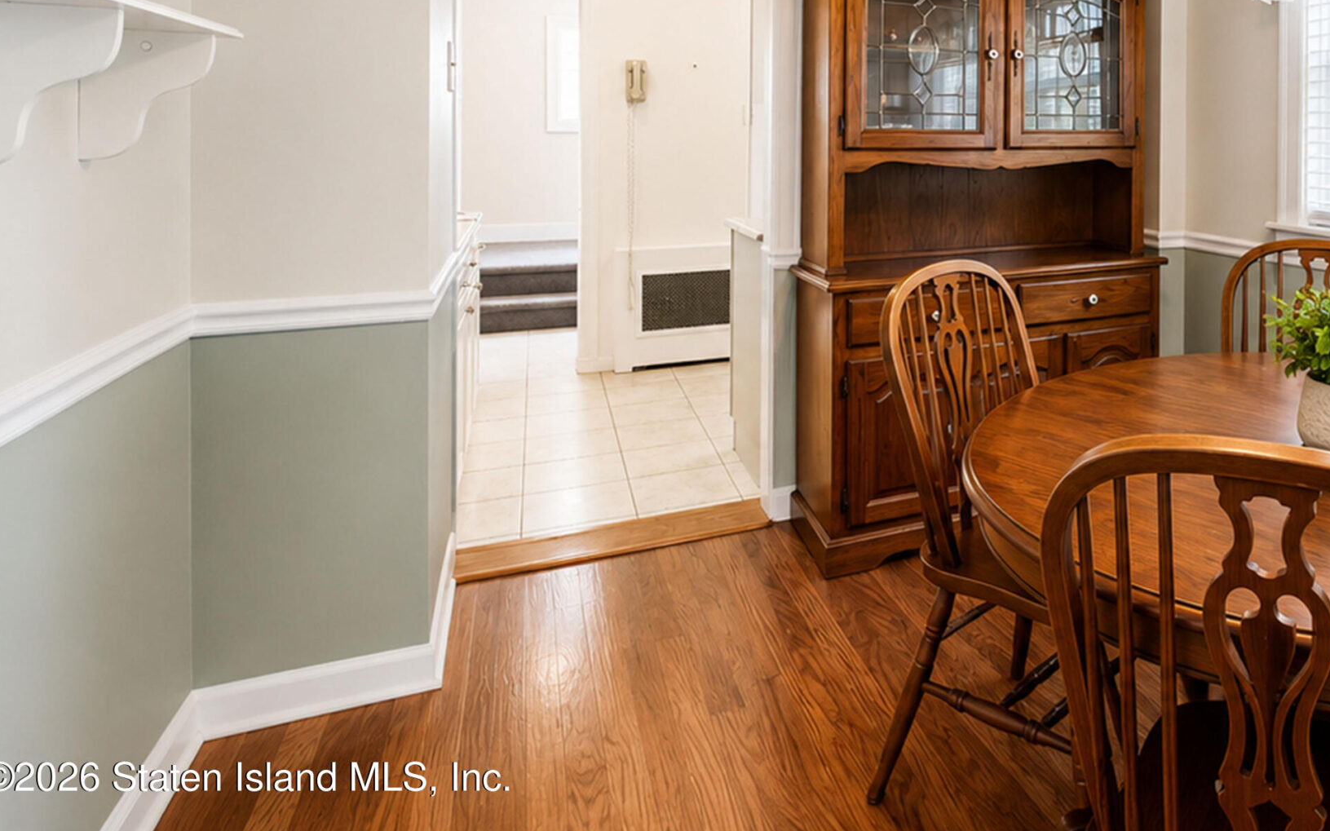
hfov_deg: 69.0
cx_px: 1025
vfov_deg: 47.7
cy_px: 145
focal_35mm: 24
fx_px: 870
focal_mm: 10
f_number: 7.1
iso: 2000
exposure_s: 1/30
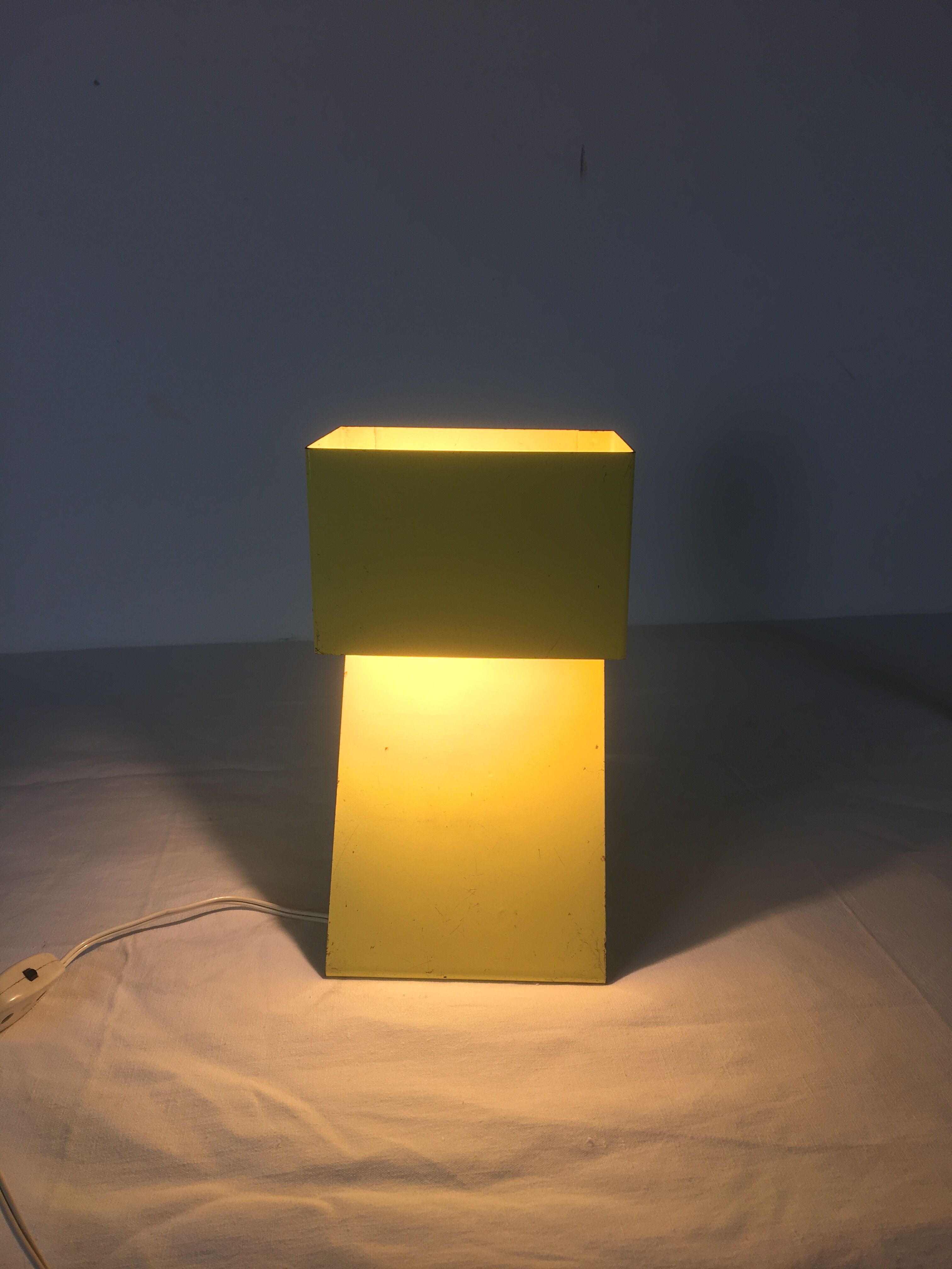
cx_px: 476
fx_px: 1063
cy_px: 634
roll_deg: +0.6
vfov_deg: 61.7
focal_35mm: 29
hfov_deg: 48.2
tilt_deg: -16.8
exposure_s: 1/113
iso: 25
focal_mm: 4.15
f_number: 2.2
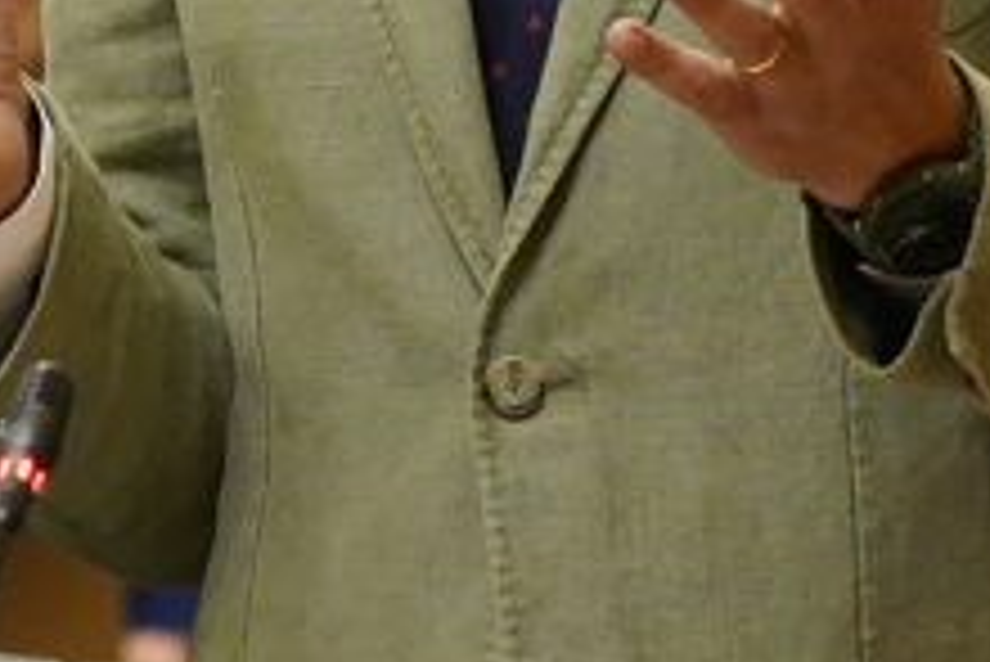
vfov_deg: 1.3
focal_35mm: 1067
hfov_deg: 1.9
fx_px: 29361
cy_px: -133
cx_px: 414
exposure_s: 1/400
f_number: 3.2
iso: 4000
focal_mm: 153
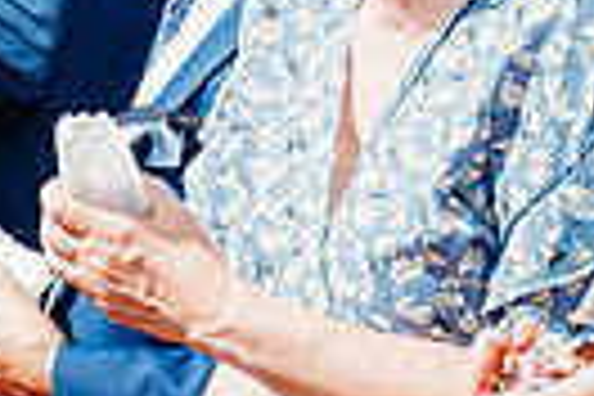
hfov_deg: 10.7
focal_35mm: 172
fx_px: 2838
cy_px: -22
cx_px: -675
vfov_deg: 7.9
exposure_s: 1/800
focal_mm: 39
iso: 200
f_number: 5
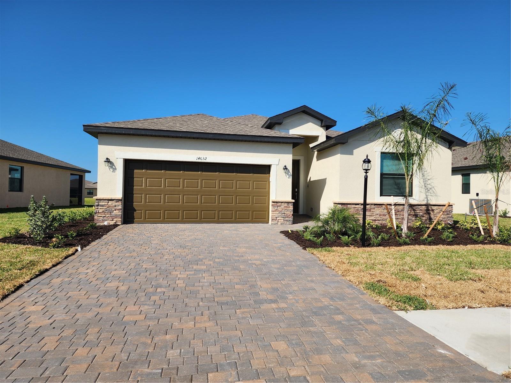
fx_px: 340
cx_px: 256
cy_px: 192
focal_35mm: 23
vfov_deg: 58.9
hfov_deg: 73.9
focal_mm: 6.4
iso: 12
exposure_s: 1/1391
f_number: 1.8
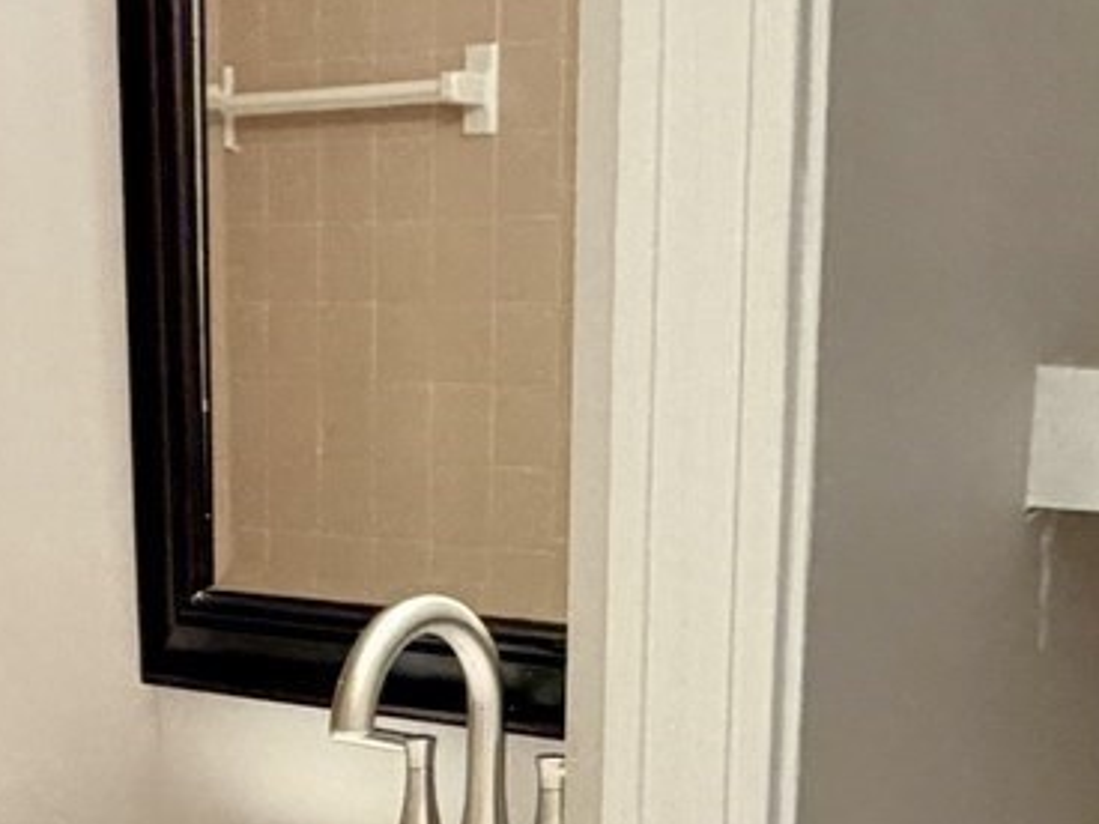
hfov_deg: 24.9
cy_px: 920
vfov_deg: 18.2
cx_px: 364
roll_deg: -0.1
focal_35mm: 78
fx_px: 2476
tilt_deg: -13.9
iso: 640
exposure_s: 1/60
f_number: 2.2
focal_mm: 2.22
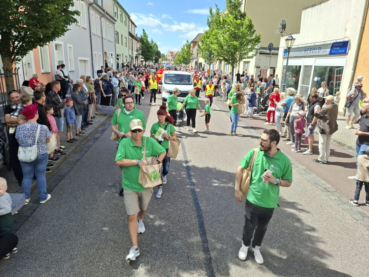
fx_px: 256
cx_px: 181
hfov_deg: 71.6
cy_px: 139
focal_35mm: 24
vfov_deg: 56.8
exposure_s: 1/1567
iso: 50
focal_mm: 5.54
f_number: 1.8
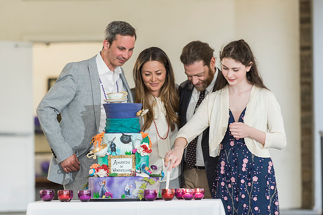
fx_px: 1644
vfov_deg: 7.5
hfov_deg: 11.2
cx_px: 168
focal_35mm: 183
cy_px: 104
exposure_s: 1/160
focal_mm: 175
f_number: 3.5
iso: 1000
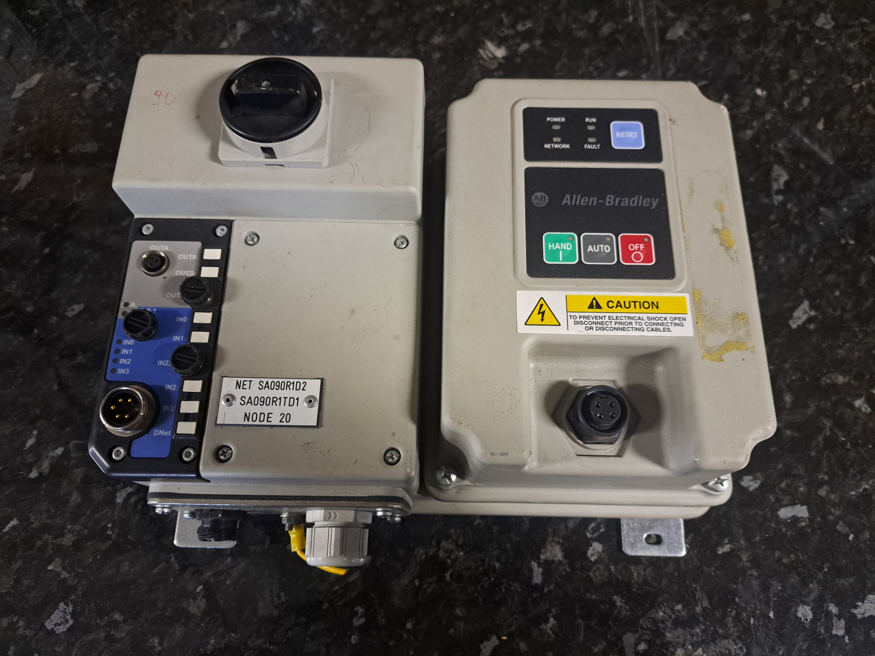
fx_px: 607
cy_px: 328
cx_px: 438
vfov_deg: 56.8
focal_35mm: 24
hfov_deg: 71.6
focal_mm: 5.23
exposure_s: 1/20
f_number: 1.8
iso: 500
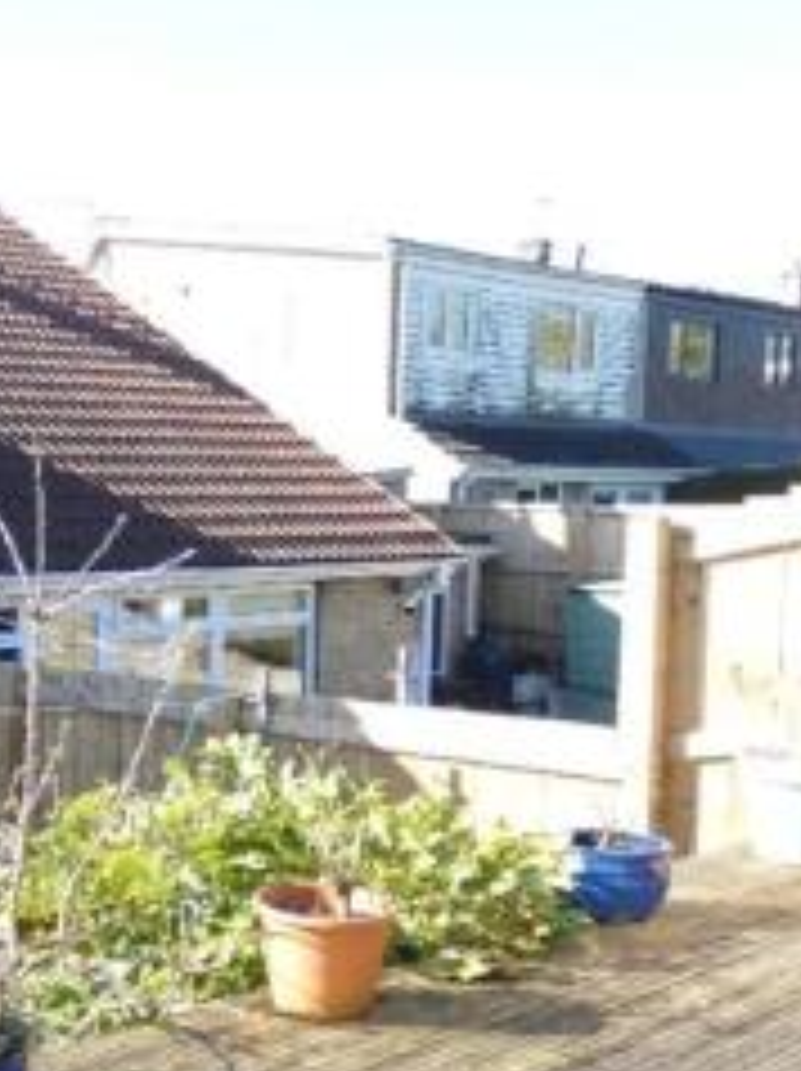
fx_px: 1515
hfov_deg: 27.6
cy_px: 646
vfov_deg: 38.8
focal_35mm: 49
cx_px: -34
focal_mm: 3.6
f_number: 2.8
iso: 80
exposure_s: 1/250
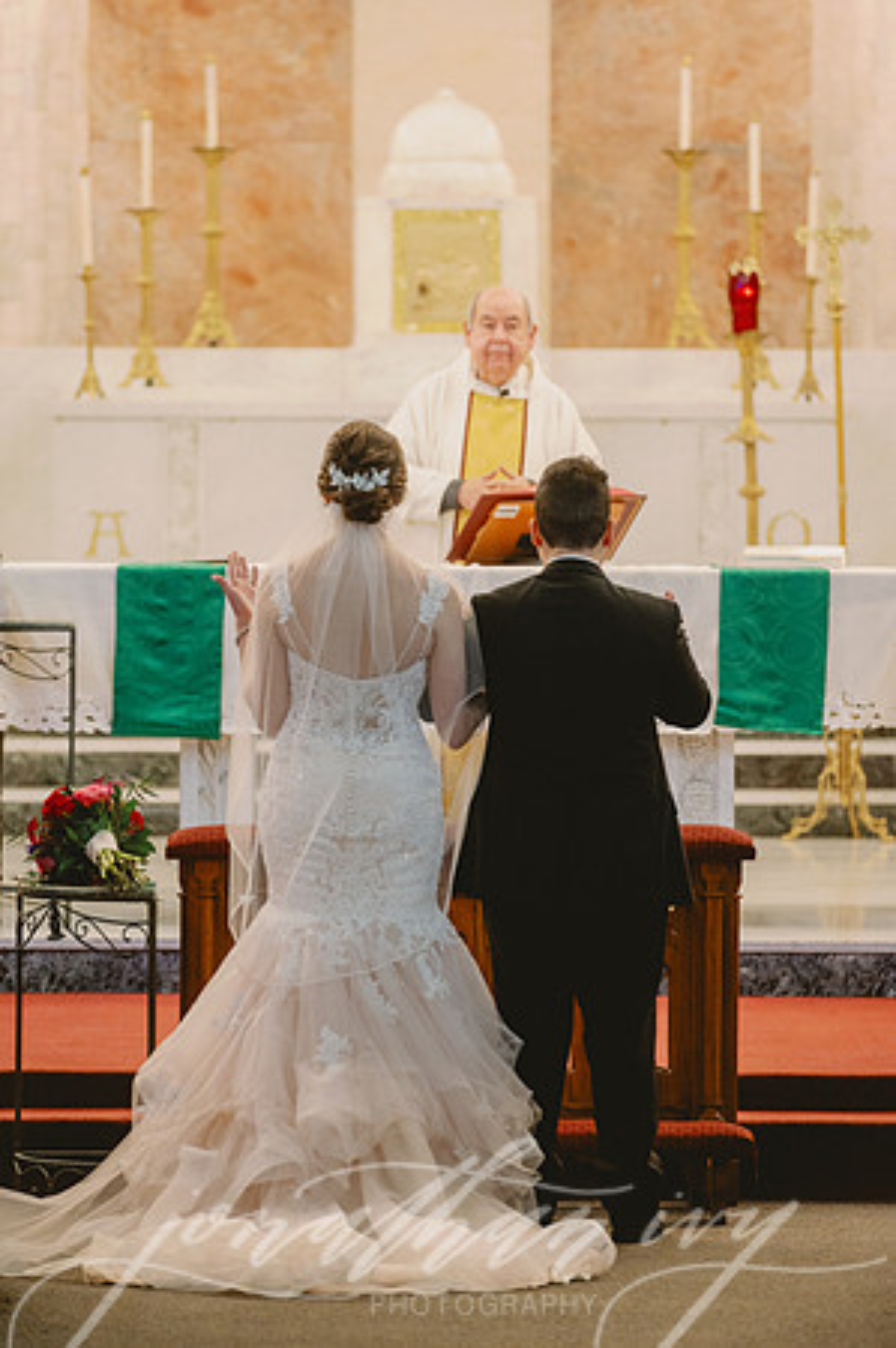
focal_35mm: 200
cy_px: 674
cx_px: 448
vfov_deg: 10.3
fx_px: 7483
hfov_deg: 6.9
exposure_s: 1/160
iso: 2000
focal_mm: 200
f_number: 2.8
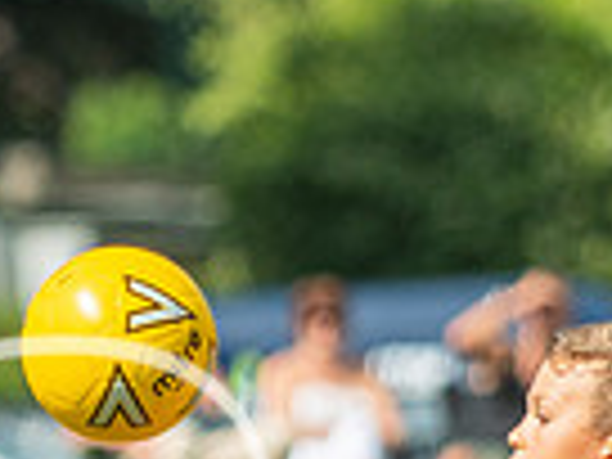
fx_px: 16919
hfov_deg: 2.1
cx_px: 86
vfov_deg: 1.6
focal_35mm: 957
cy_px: 695
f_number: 3.2
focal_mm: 155
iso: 250
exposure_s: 1/3200
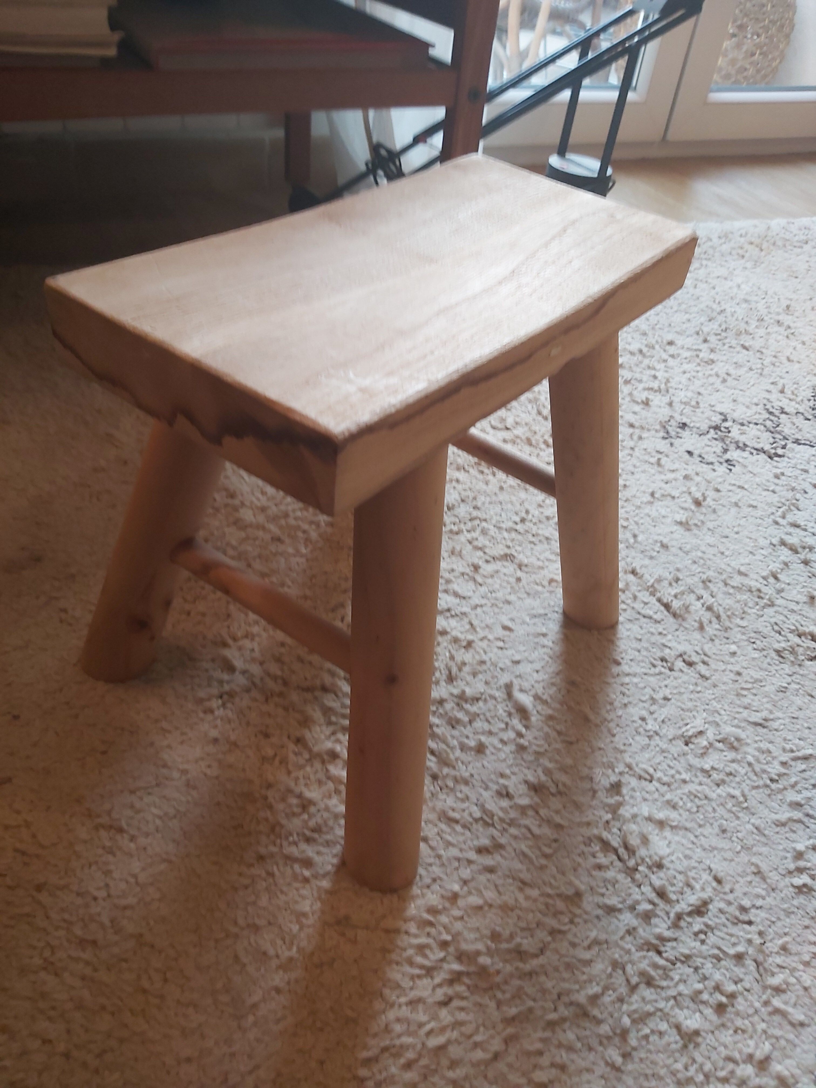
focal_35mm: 26
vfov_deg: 67.3
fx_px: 817
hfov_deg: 53.1
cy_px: 544
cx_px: 408
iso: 160
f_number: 1.7
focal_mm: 3.92
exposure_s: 1/50
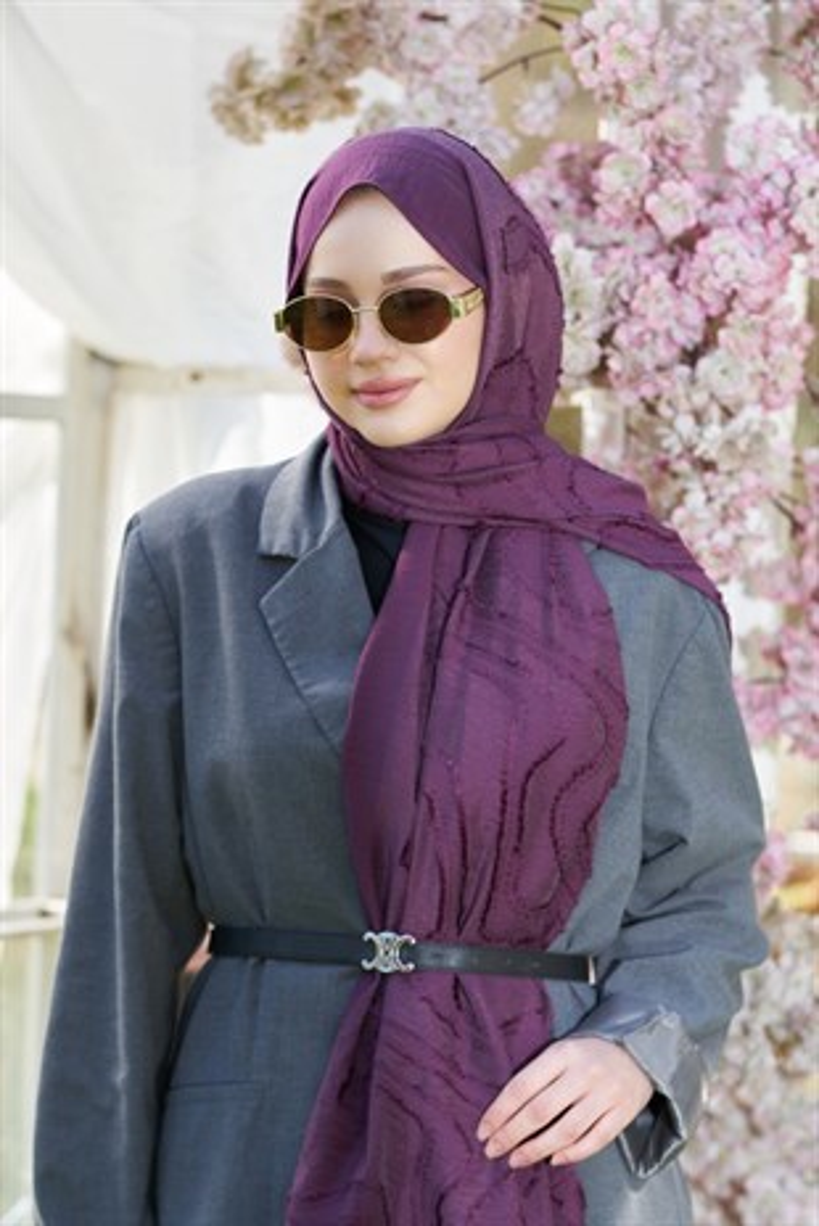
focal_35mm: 105
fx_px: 3578
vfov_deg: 19.4
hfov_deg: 13.1
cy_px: 613
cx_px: 410
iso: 200
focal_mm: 105
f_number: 4
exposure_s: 1/320
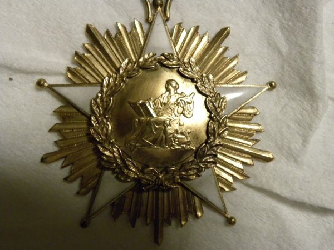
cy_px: 125
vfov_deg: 35.1
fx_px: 396
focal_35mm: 41
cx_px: 167
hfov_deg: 45.8
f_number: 3.2
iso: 400
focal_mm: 7.3
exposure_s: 1/21
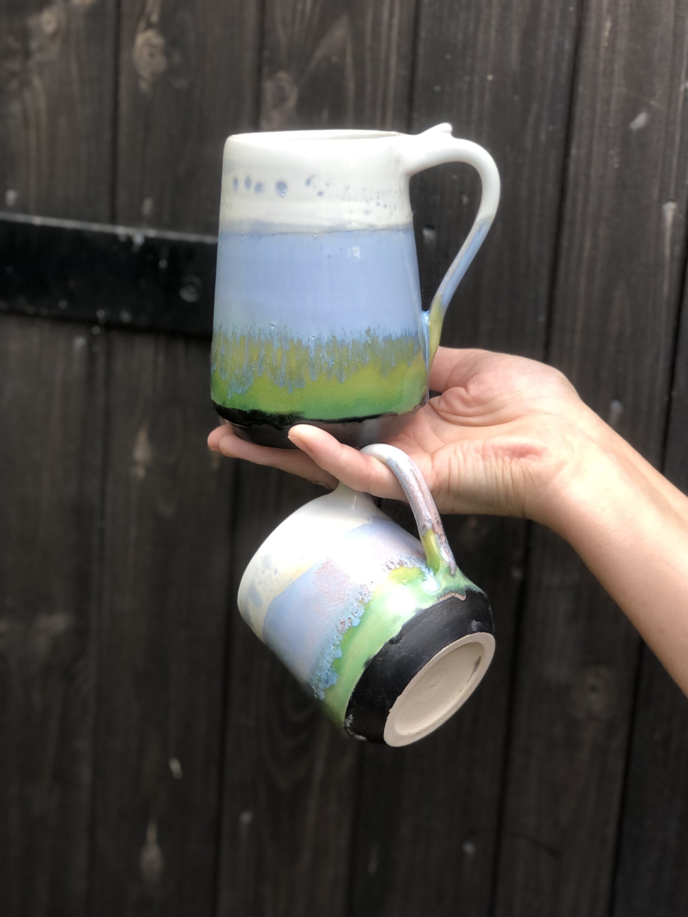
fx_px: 1511
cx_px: 344
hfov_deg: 25.7
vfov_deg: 33.8
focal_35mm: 57
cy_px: 458
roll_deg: +0.3
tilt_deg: -14.2
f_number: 2.8
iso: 20
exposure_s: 1/30
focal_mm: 6.6
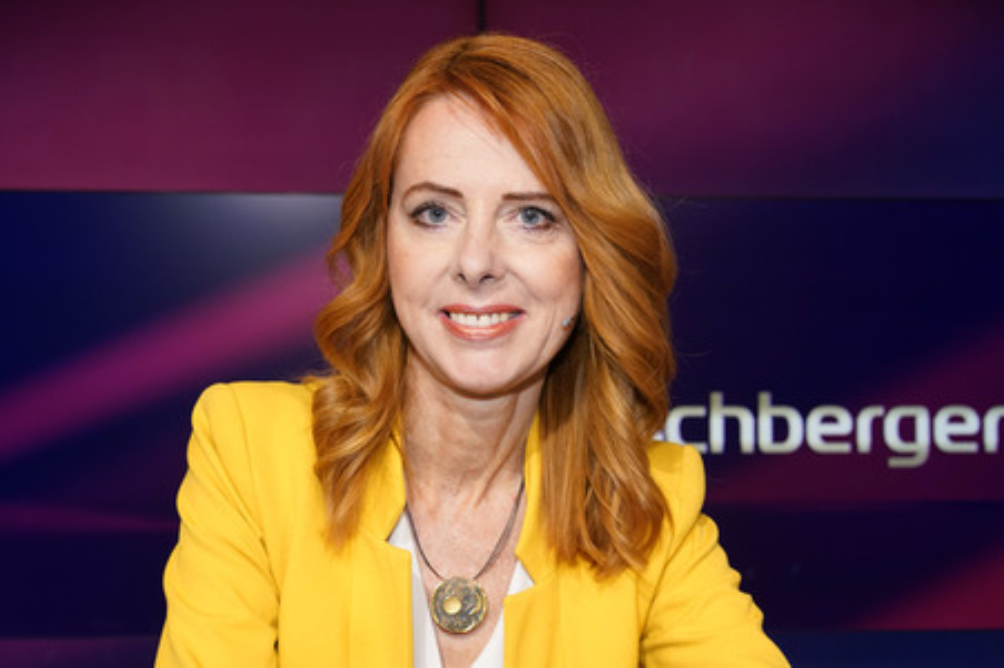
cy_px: 334
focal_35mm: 35
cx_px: 502
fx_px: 975
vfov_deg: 37.8
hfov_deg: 54.5
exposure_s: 1/160
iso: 1600
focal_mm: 35
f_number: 5
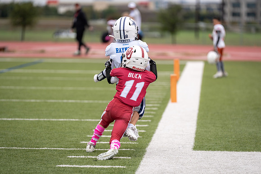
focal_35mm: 222
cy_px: 87
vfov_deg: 6.2
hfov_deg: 9.3
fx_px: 1607
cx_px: 130
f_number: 2.8
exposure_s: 1/1250
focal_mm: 200
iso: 200
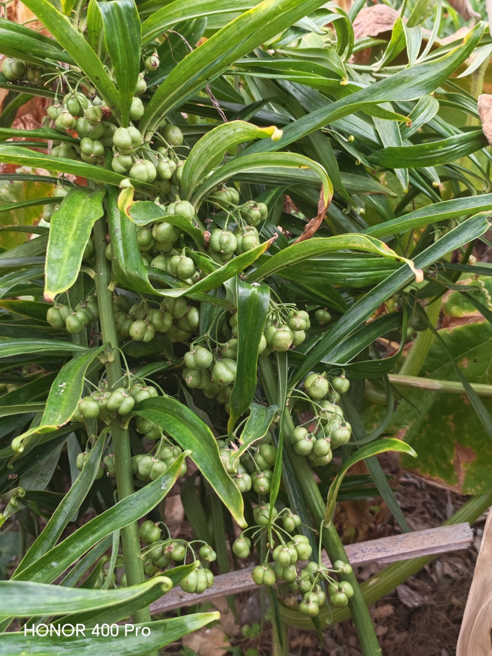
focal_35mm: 48
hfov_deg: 30.3
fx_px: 910
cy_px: 328
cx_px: 246
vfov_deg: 39.7
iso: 640
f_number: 1.9
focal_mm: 6.12
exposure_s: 1/100
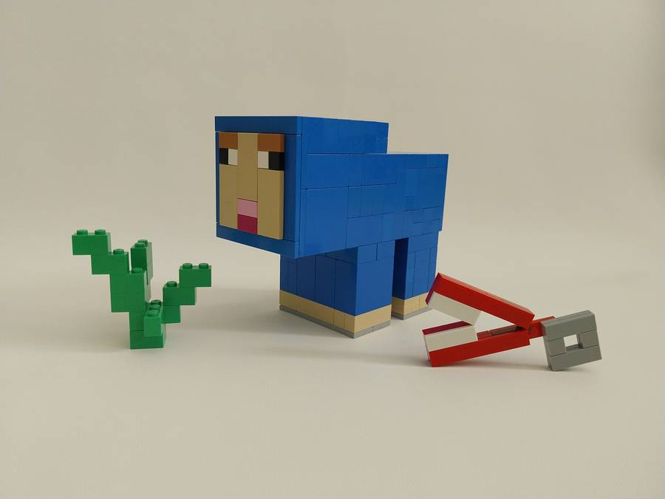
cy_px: 250
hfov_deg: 67.3
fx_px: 499
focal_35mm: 26
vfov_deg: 53.1
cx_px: 332
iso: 100
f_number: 1.8
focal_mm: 4
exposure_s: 1/50
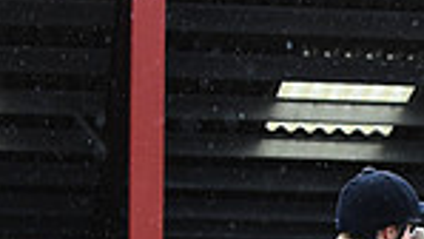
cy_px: 529
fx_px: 3206
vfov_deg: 4.2
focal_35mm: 285
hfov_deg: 7.3
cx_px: 822
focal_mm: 70
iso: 4000
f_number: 3.5
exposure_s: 1/800
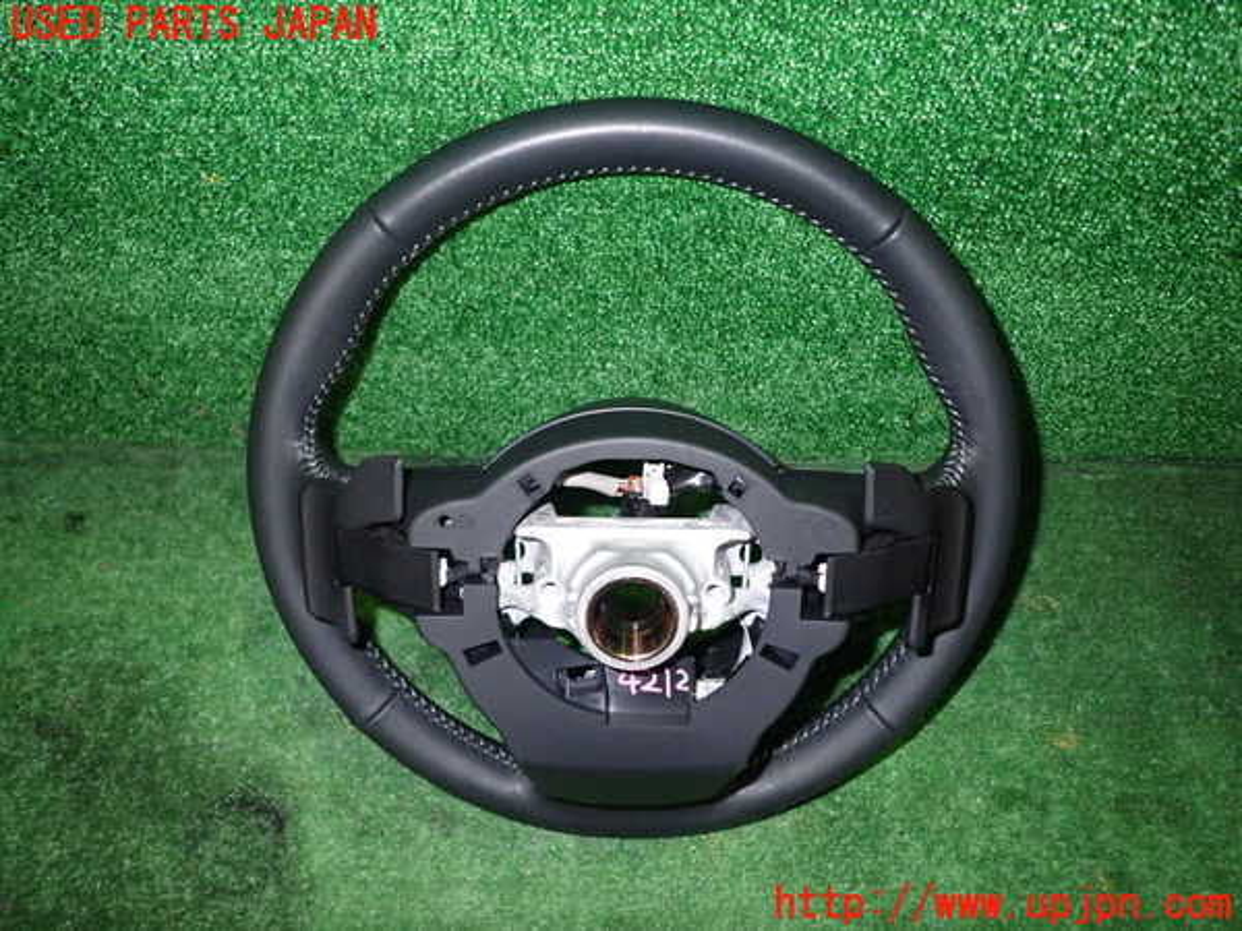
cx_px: 621
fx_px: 897
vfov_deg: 54.9
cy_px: 466
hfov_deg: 69.4
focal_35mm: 25
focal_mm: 4.5
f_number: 5.6
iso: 800
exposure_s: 1/30
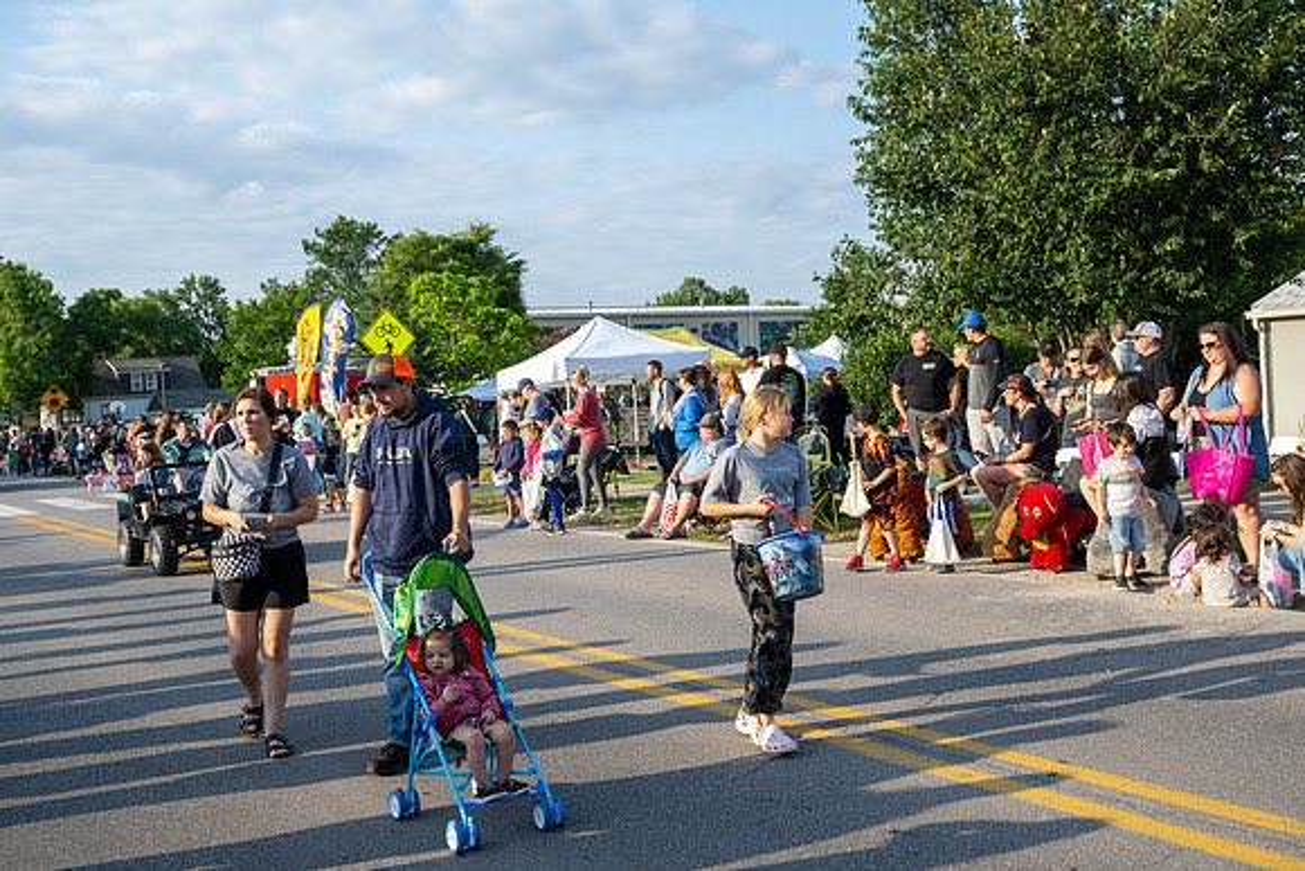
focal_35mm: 38
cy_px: 436
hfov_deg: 50.7
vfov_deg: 35.1
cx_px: 652
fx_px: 1378
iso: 250
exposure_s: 1/250
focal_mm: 38
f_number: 8
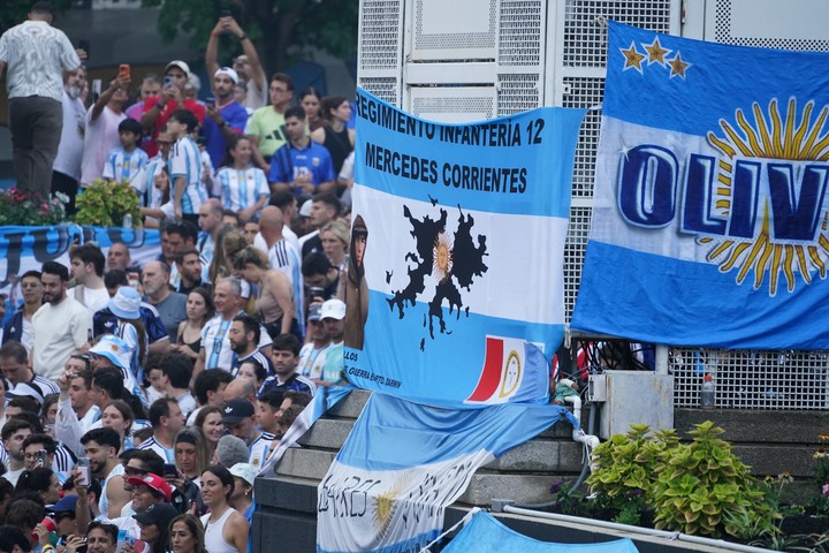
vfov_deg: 4.6
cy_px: 276
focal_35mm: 300
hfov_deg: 6.9
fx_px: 6908
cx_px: 414
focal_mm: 300
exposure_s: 1/400
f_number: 5.6
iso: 3200
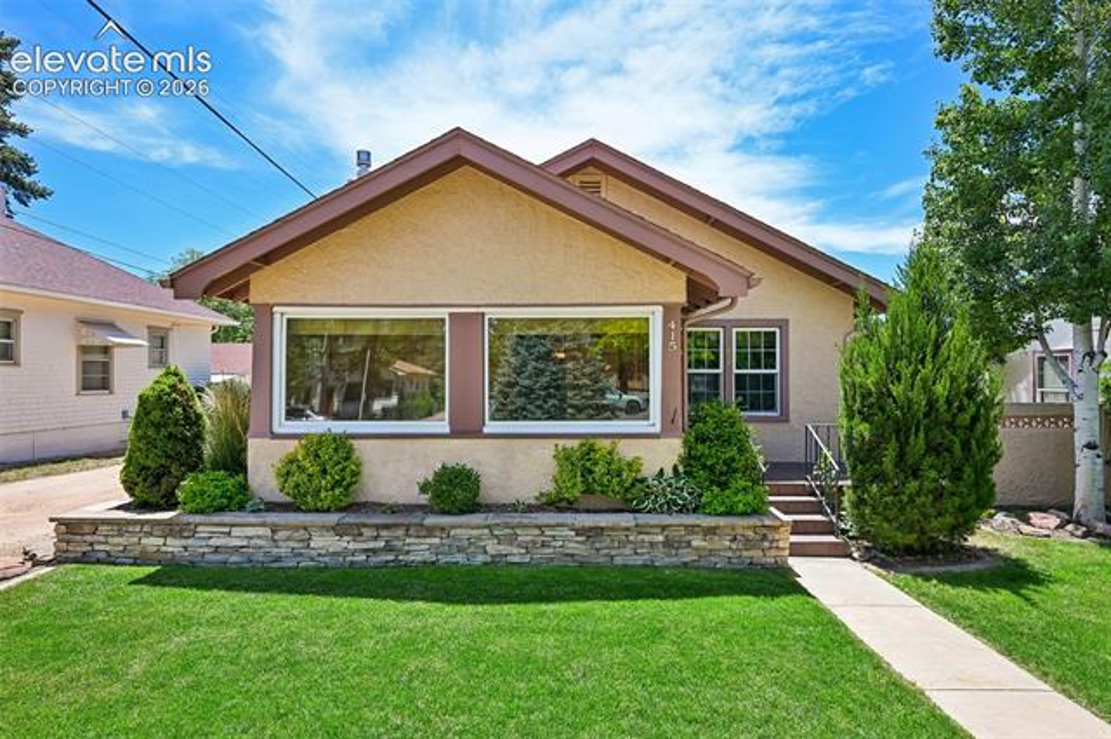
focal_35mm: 20
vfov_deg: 63.2
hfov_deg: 85.5
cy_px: 370
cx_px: 556
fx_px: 601
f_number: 10
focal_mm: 19.5
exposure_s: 1/60
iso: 64
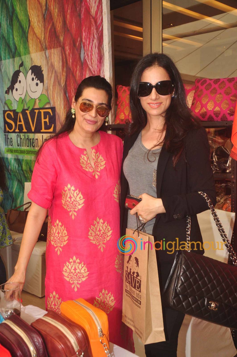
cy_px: 178
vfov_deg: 46.4
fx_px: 416
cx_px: 118
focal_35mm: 42
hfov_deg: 31.8
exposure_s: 1/160
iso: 400
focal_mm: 28
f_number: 7.1
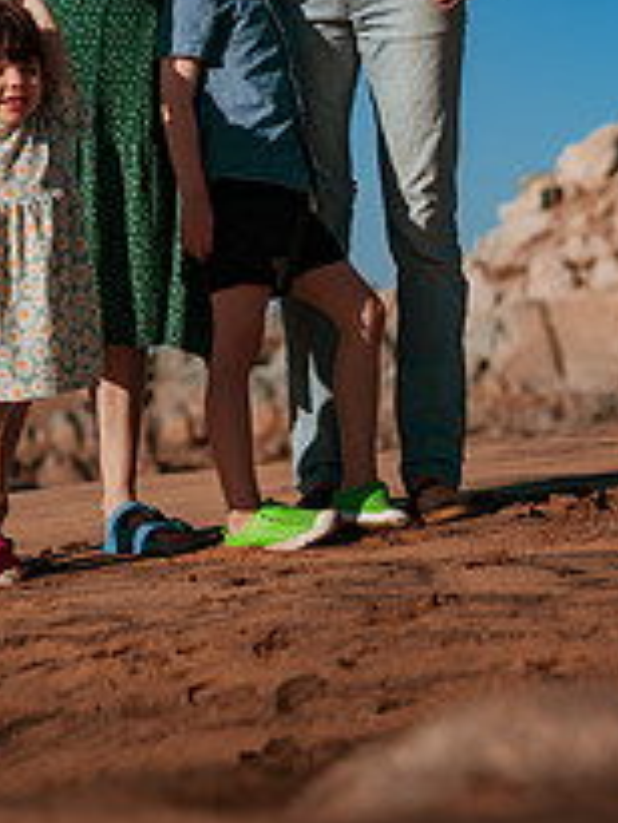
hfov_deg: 9.4
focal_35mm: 158
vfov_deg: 12.4
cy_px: 70
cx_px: 165
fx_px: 3757
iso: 50
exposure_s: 1/8000
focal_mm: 58
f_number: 3.2
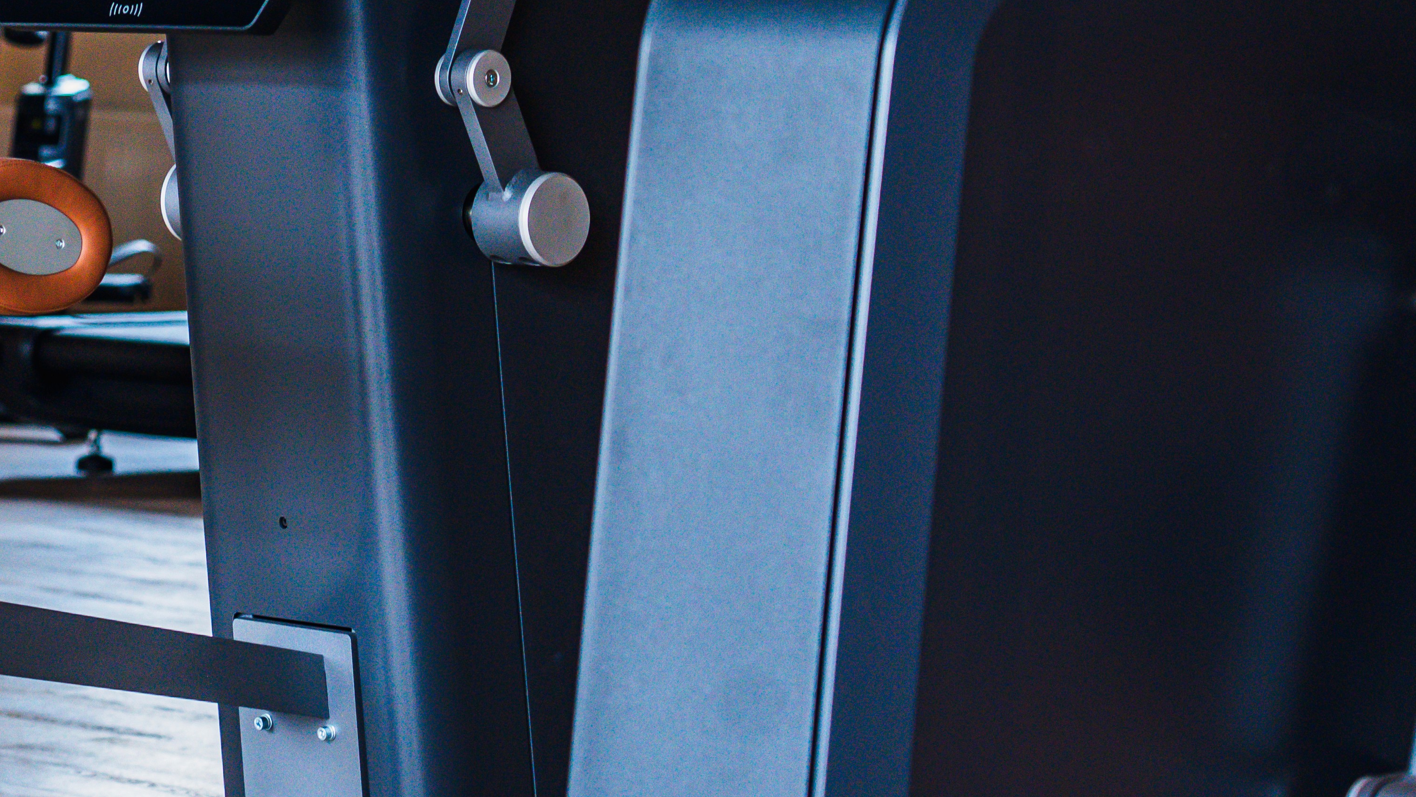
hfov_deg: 12.8
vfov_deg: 7.3
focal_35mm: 166
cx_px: -17
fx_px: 6233
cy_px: 89
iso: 1250
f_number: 4
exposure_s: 1/160
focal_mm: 68
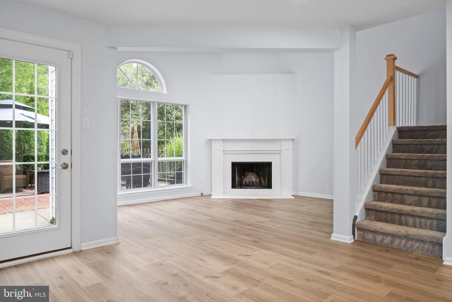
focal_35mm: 24
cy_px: 151
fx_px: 301
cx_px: 226
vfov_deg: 53.1
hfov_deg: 73.7
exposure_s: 1/10
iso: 800
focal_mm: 24
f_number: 8
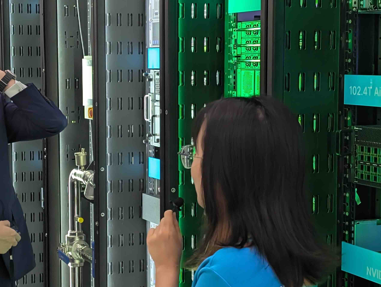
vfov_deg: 18.7
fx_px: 871
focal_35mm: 79
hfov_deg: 24.6
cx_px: 131
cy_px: 151
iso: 263
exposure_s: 1/156
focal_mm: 6.9
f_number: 1.68
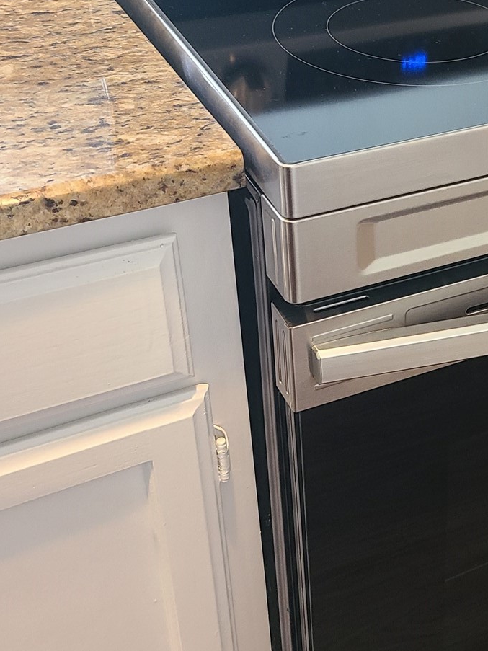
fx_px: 1109
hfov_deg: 23.4
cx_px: 529
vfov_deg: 32.6
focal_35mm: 59
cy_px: 264
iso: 200
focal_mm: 5.4
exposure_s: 1/60
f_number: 1.8
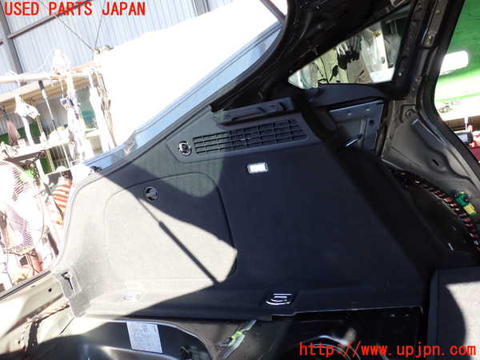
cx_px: 240
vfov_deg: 46.8
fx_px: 416
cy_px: 180
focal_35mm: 30
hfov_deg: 60.0
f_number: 3.2
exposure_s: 1/100
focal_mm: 5.4
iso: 100
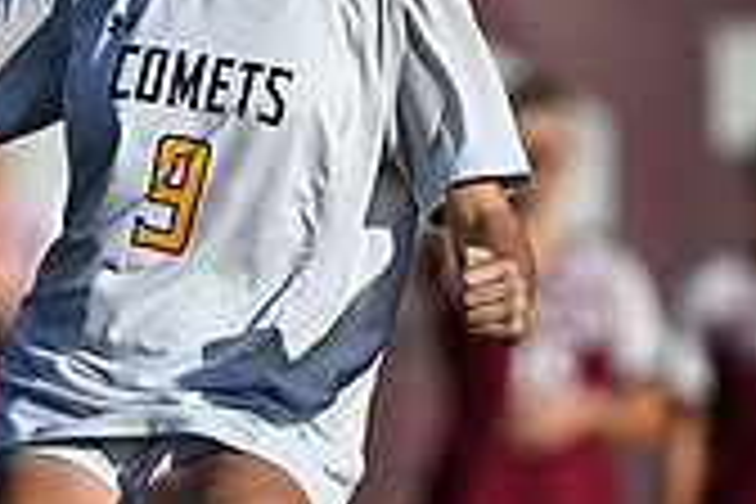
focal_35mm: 1722
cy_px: 281
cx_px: 117
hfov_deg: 1.2
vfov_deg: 0.8
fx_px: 36159
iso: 280
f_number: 5.6
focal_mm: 500
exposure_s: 1/2000
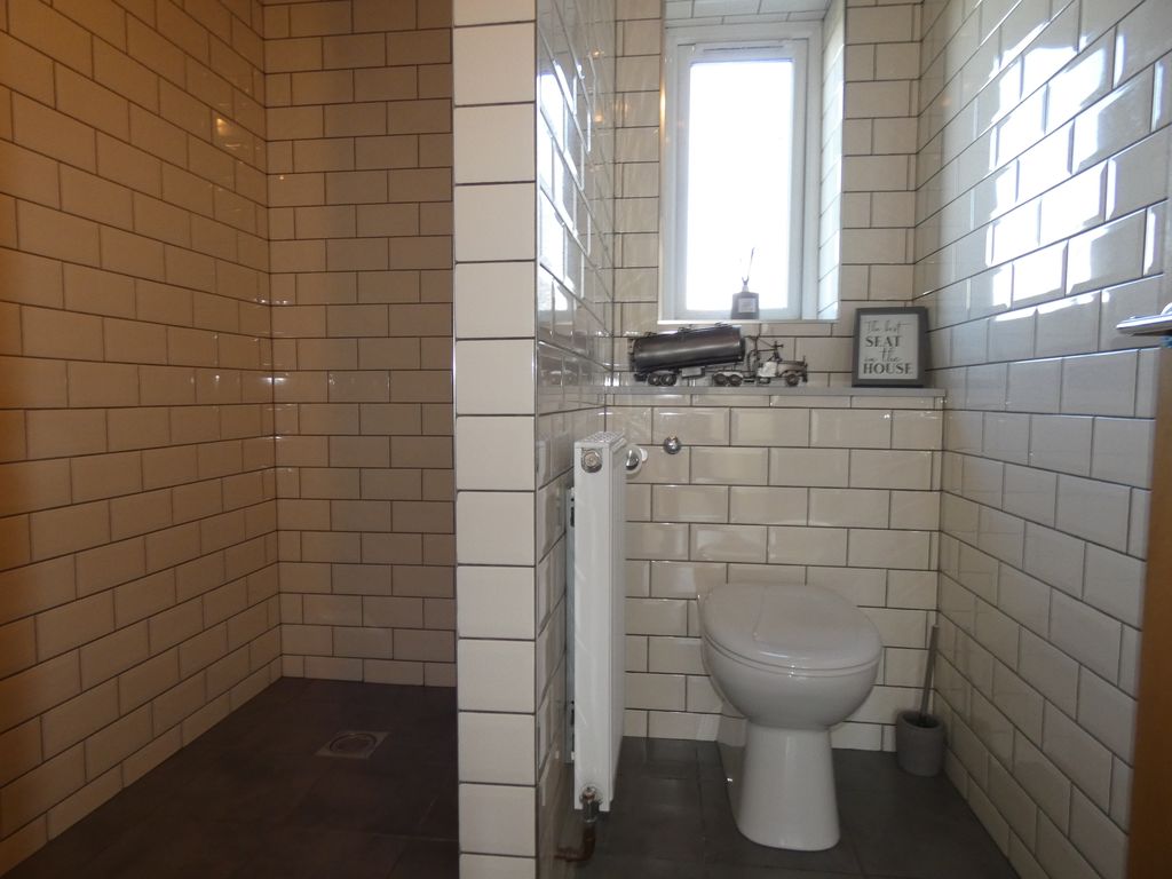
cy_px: 440
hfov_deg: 81.7
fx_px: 677
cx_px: 586
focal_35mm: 20
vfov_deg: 66.0
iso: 250
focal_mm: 3.6
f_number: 2.8
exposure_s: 1/60
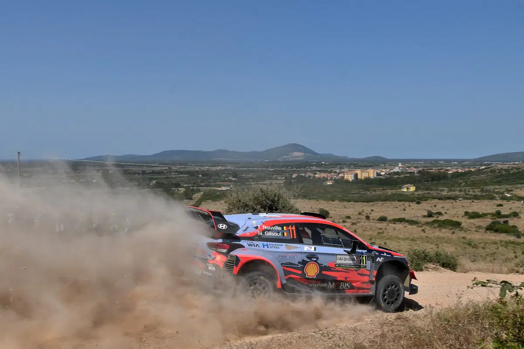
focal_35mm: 33
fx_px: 480
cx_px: 262
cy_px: 174
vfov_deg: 40.0
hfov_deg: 57.2
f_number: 10
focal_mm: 22
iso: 100
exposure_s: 1/500
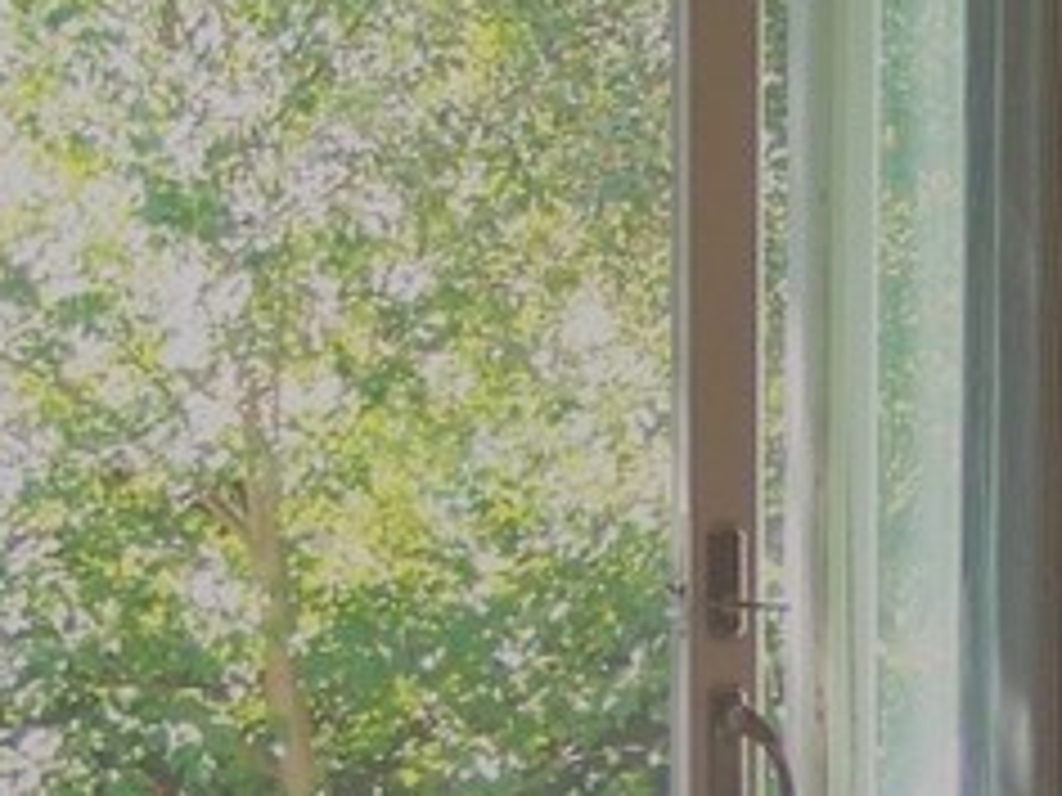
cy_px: 926
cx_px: 1030
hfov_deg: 11.6
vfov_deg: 8.7
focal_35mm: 169
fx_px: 5185
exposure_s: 1/60
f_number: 2.8
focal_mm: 8
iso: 100
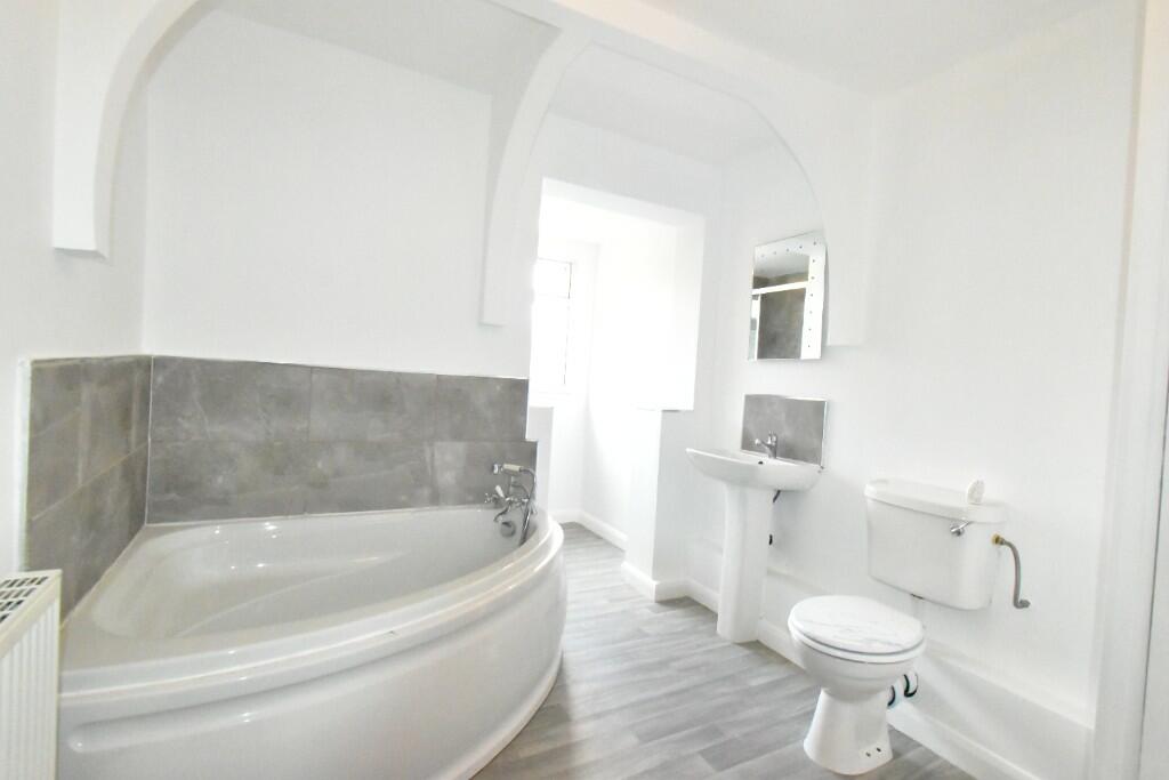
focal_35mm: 16
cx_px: 584
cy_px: 390
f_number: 10
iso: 18000
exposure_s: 1/200
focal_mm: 11
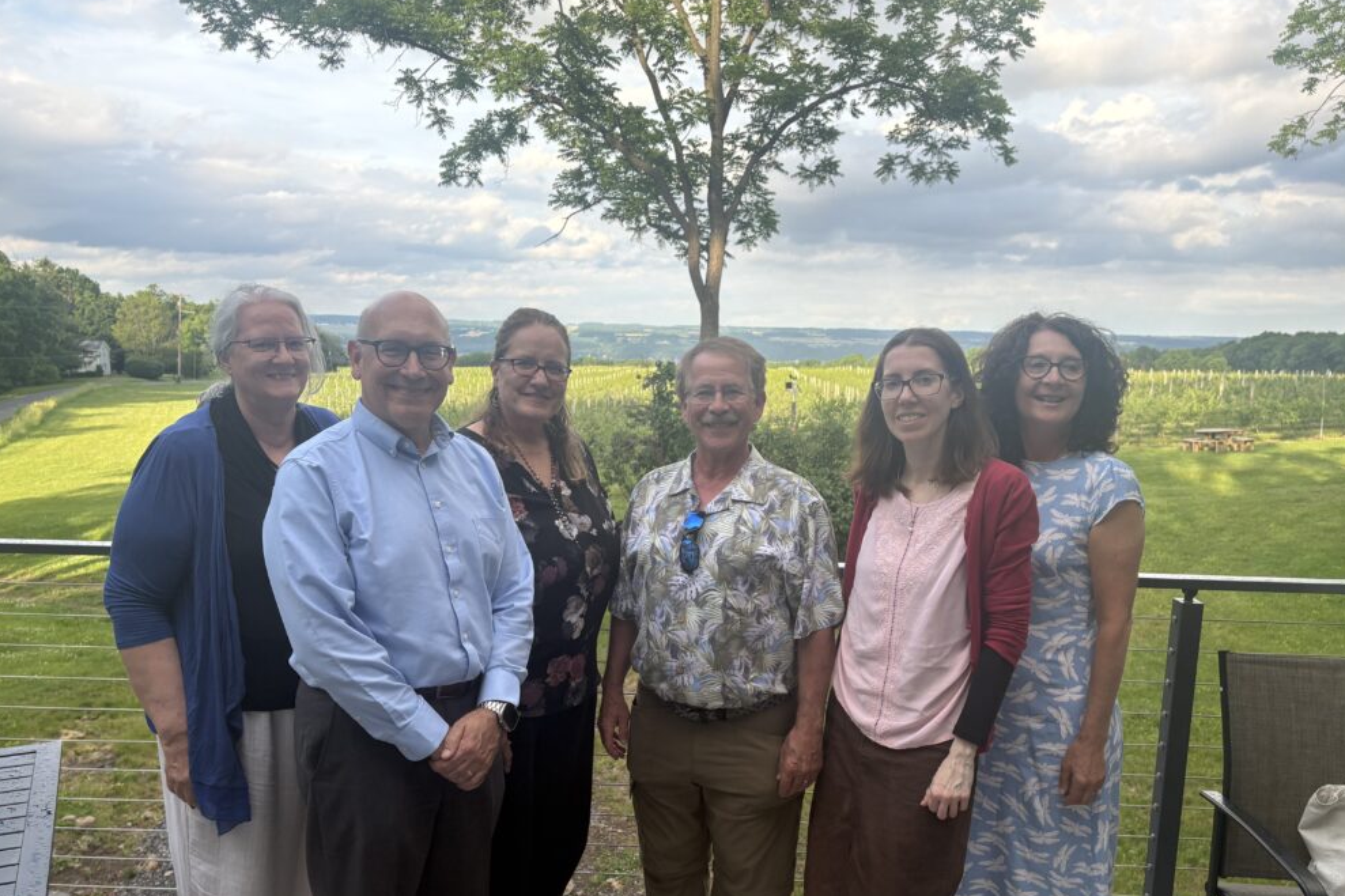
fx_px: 1046
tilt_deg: -9.4
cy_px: 500
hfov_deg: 65.5
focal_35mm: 28
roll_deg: -1.0
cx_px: 666
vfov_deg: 46.3
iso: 50
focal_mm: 5.96
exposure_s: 1/873
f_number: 1.6
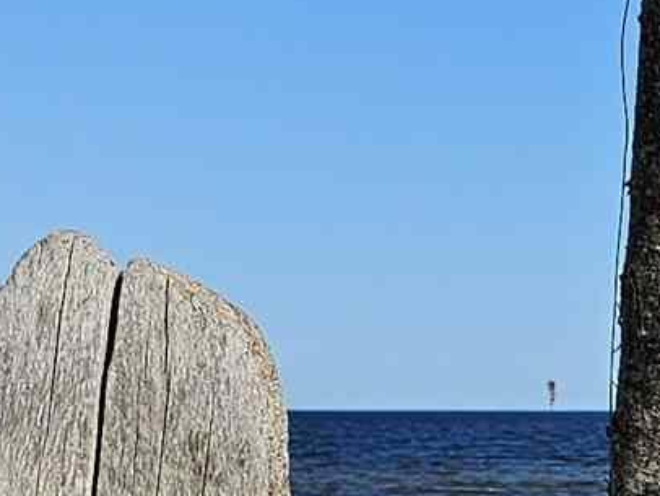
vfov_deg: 8.5
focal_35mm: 174
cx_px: 1777
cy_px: 535
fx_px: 3320
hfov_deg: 9.6
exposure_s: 1/1318
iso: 10
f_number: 1.7
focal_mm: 6.3
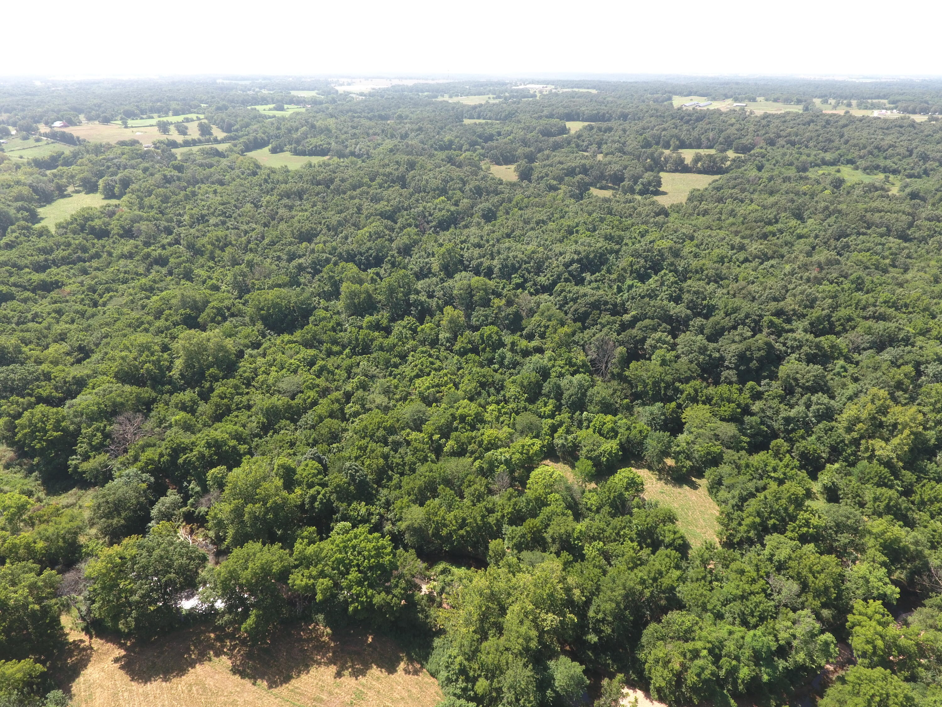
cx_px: 471
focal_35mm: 20
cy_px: 354
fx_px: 544
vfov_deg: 66.0
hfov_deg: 81.7
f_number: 2.8
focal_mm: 3.61
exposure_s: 1/295
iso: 100
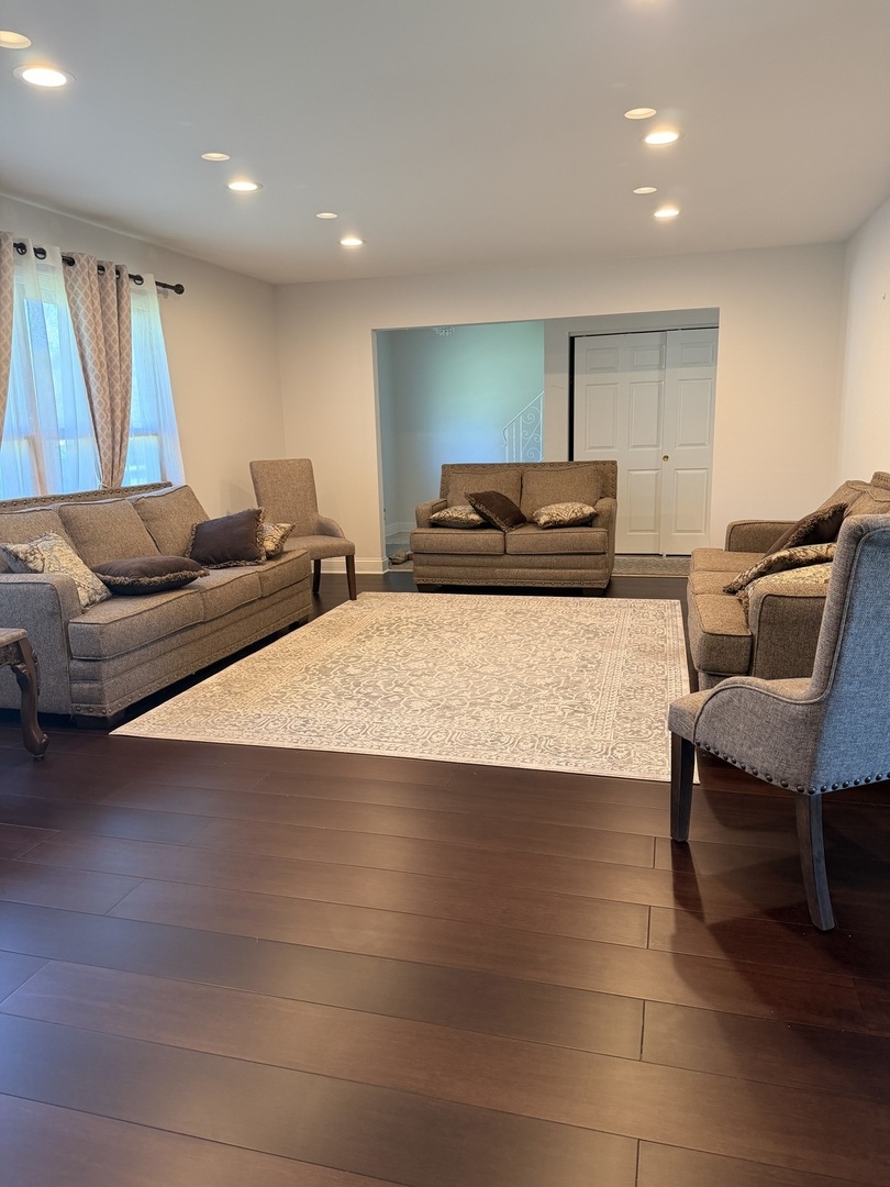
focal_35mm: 24
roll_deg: +1.6
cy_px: 594
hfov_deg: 56.8
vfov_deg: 71.6
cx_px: 445
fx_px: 823
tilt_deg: -11.1
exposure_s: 1/60
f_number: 1.78
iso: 250
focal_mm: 6.76
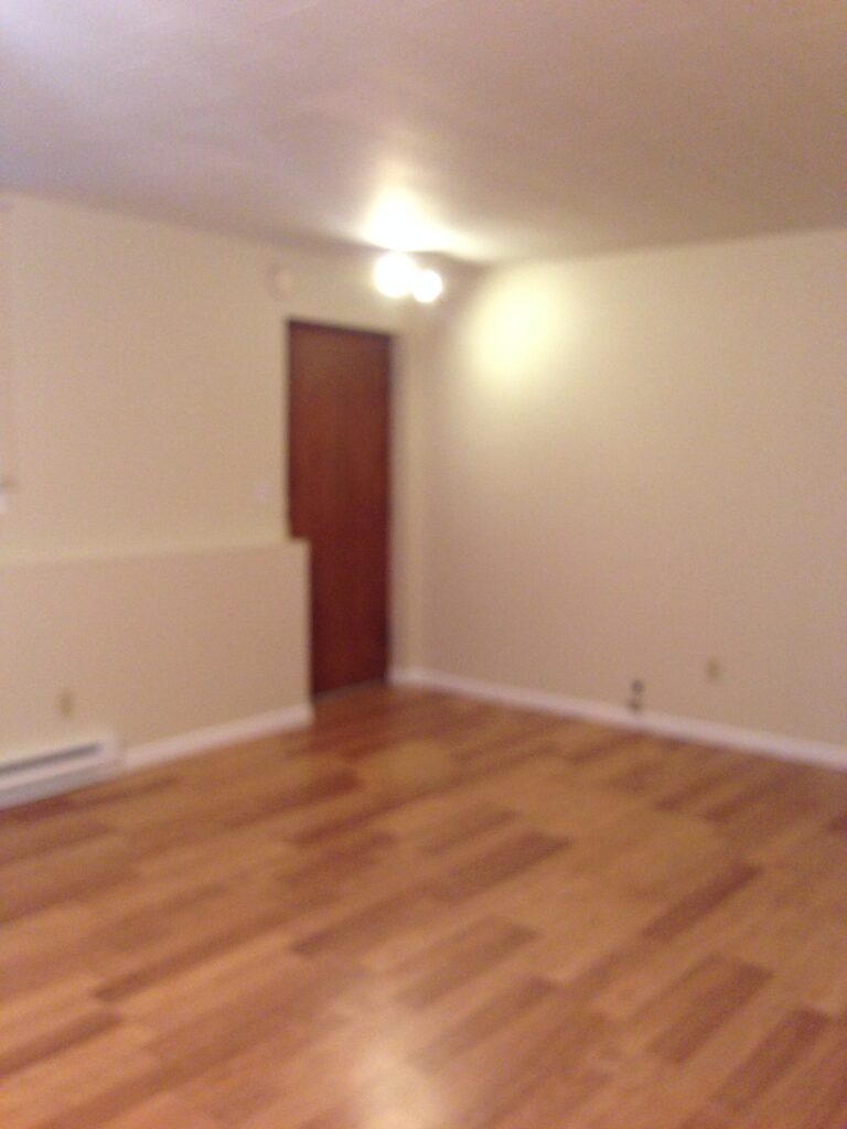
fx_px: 1077
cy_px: 564
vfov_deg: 55.4
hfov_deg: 42.9
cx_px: 424
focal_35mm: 33
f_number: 2.4
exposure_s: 1/20
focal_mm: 4.12
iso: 200
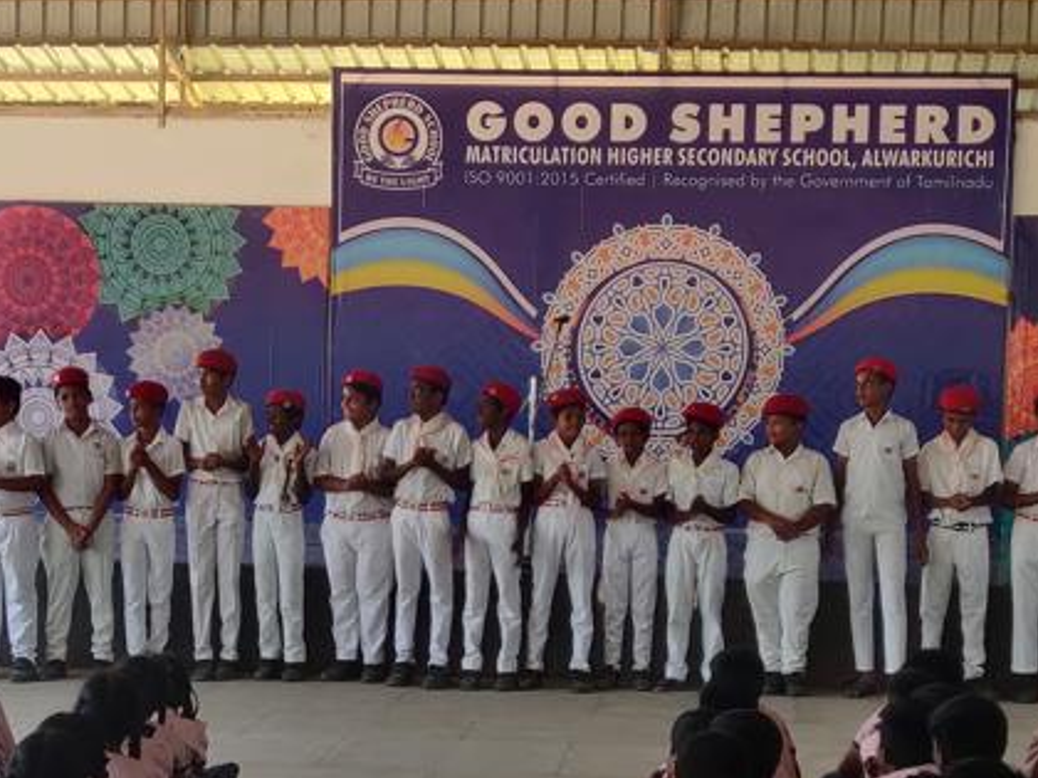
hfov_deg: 31.7
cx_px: 460
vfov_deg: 23.5
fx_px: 1829
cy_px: 682
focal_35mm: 61
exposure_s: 1/50
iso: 200
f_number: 1.7
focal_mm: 4.25
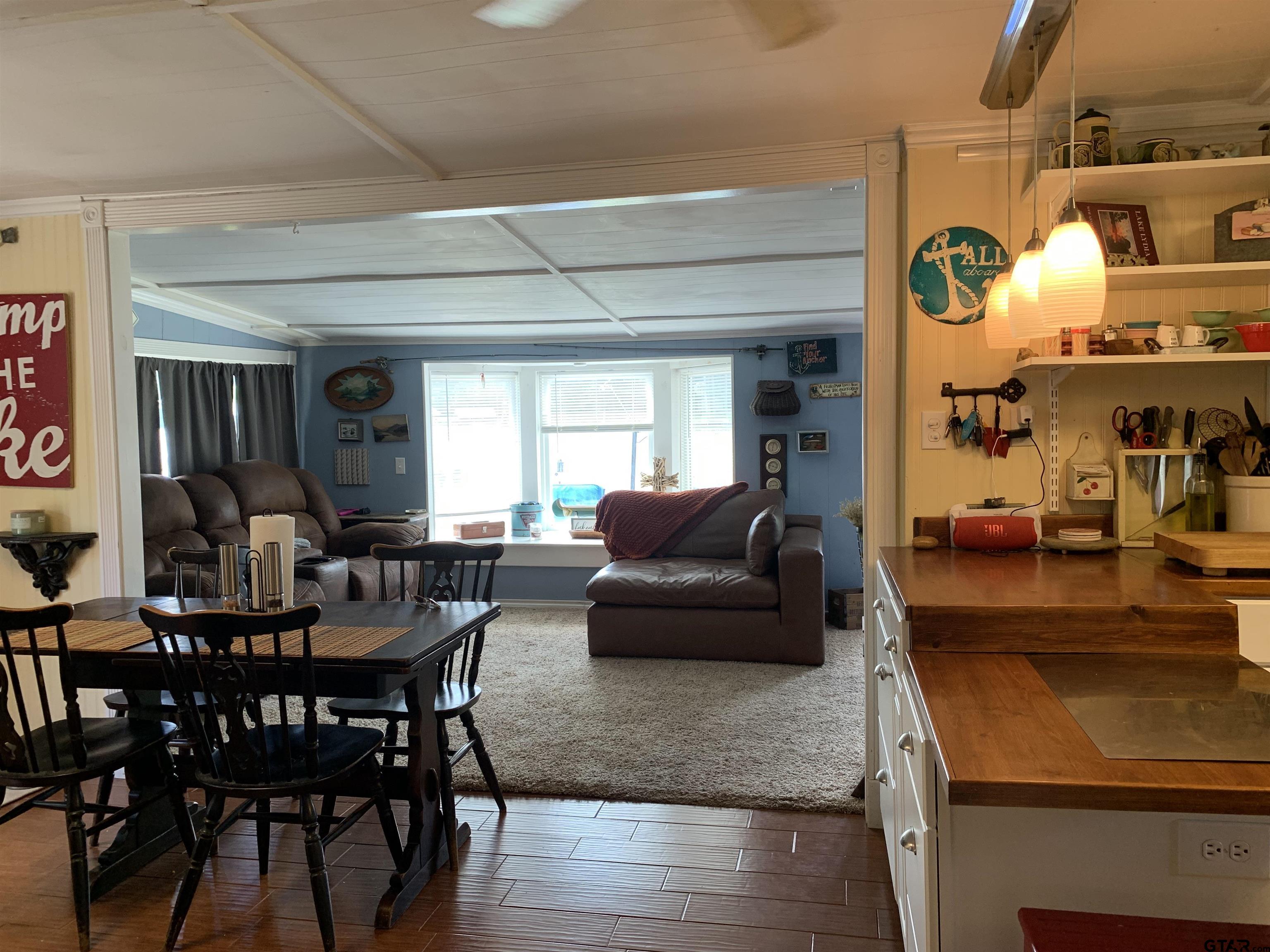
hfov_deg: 67.3
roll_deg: +2.0
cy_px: 476
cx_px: 635
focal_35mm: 26
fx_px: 954
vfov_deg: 53.1
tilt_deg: -2.6
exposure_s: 1/60
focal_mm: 4.25
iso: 64
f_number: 1.8
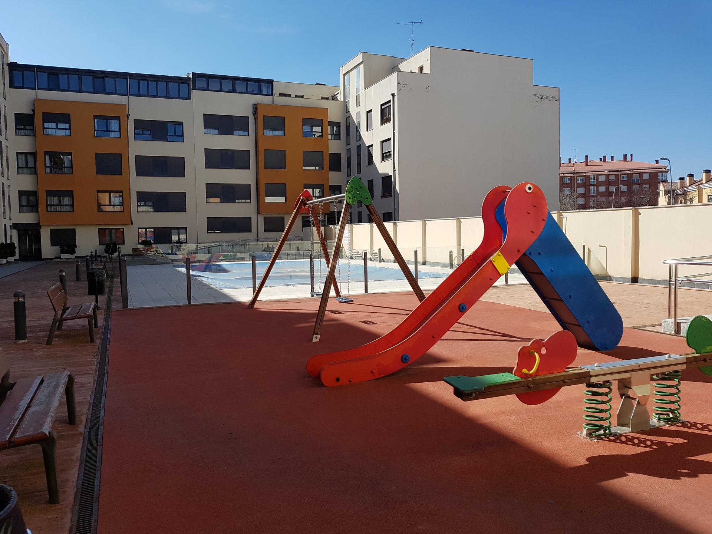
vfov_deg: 53.1
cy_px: 267
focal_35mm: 26
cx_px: 356
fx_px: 535
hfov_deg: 67.3
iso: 50
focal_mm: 4.2
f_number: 1.7
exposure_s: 1/2368
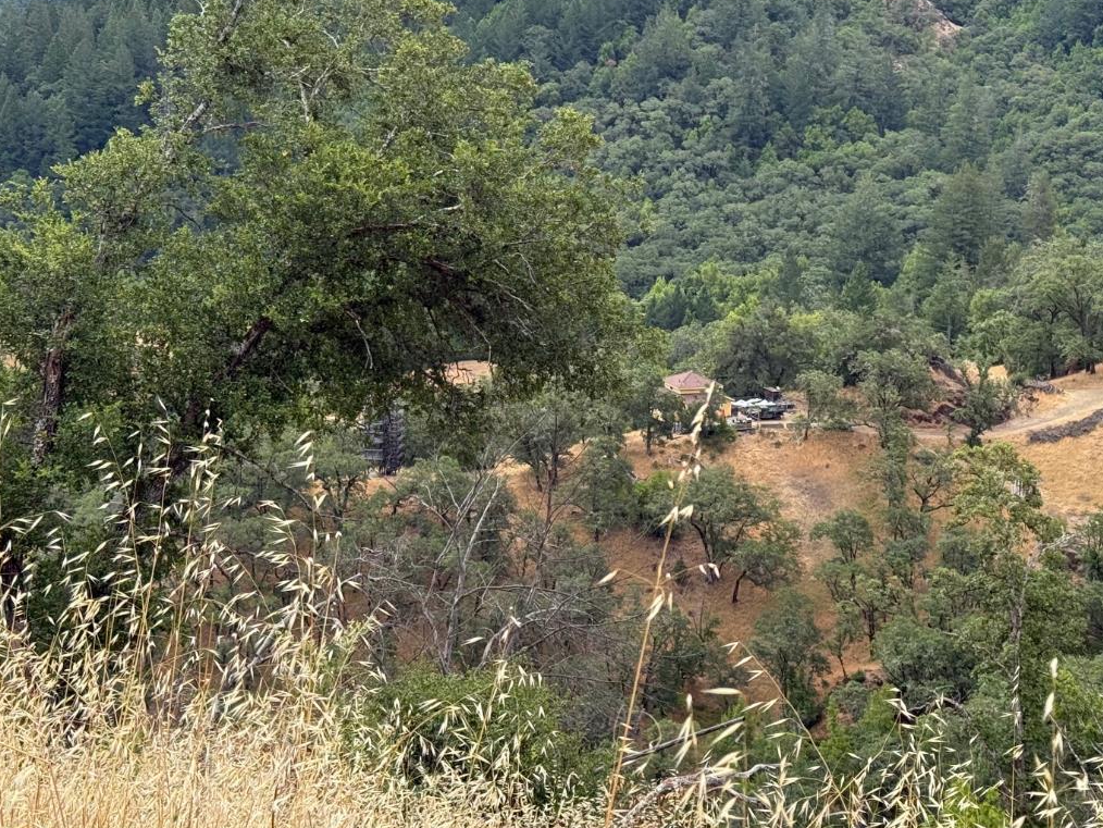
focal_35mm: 71
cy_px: 282
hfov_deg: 27.3
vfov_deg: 20.7
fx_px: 2263
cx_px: 655
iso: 100
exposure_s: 1/1575
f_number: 1.78
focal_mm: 6.76
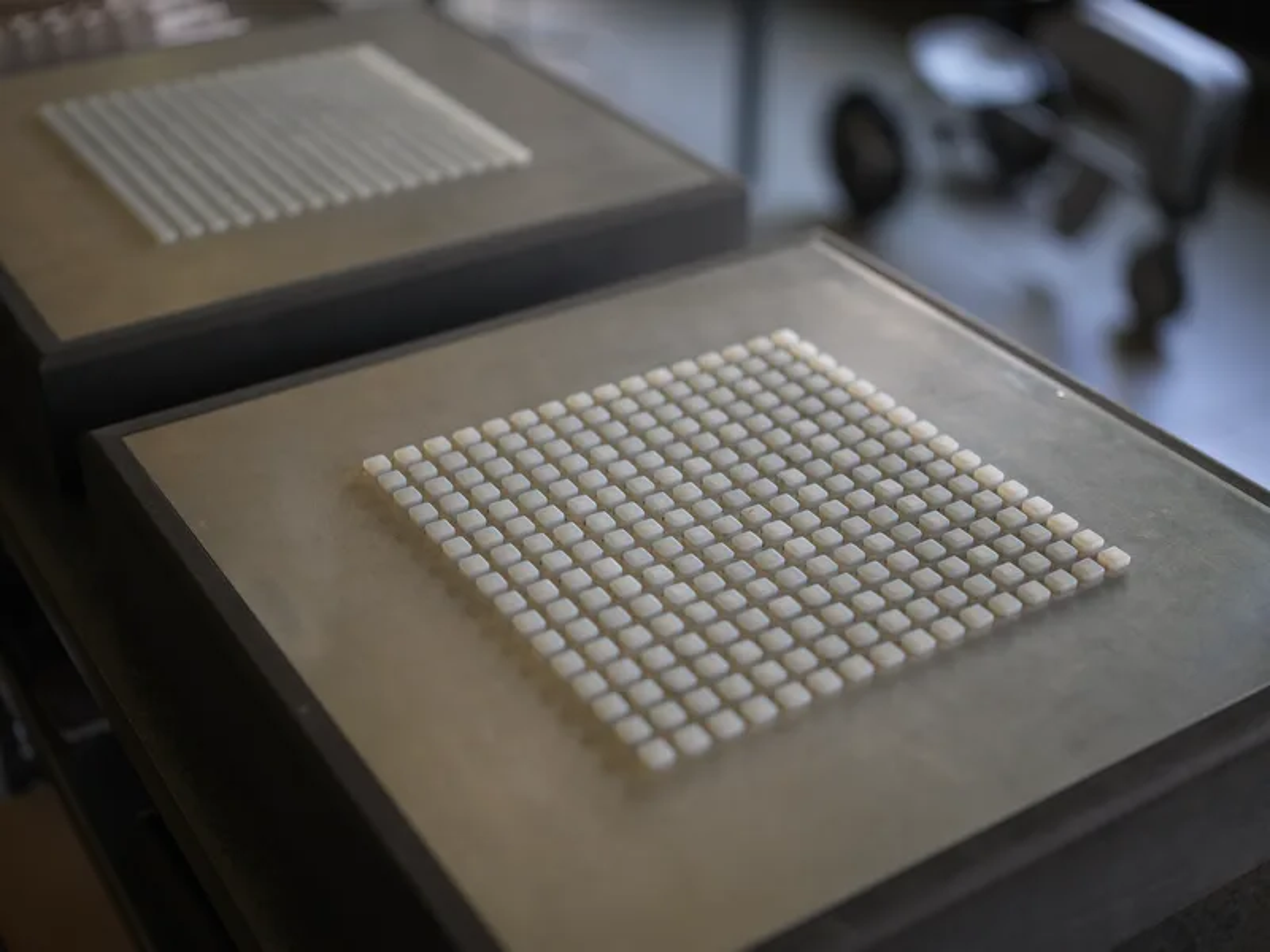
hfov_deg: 43.9
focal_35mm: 43
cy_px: 476
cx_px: 635
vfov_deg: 33.6
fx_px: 1578
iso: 400
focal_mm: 55
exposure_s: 1/60
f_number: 2.5
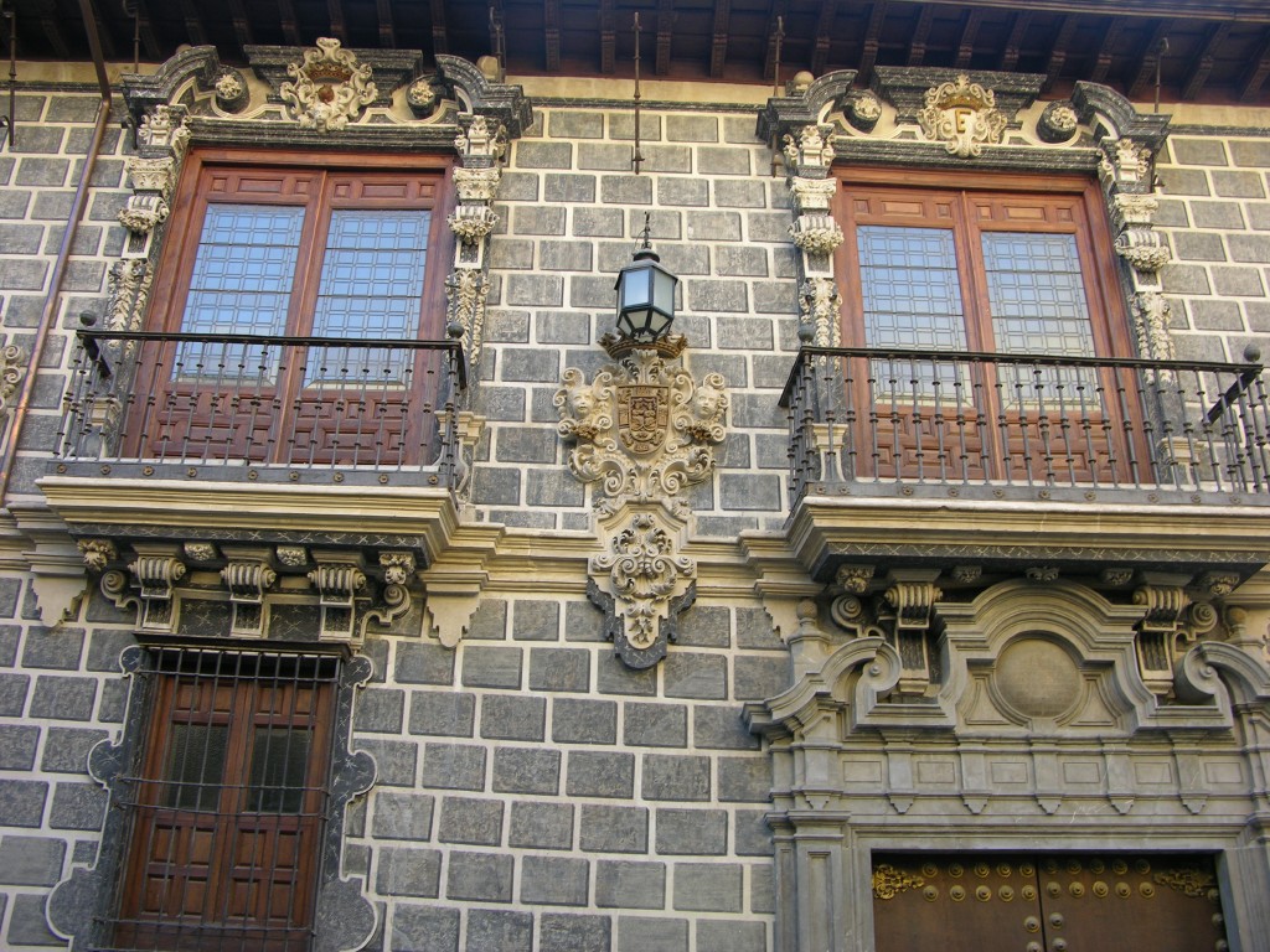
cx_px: 635
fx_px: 1284
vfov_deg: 40.7
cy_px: 476
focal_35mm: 35
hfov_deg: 52.6
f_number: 3.2
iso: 50
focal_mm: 8.9
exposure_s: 1/48.5
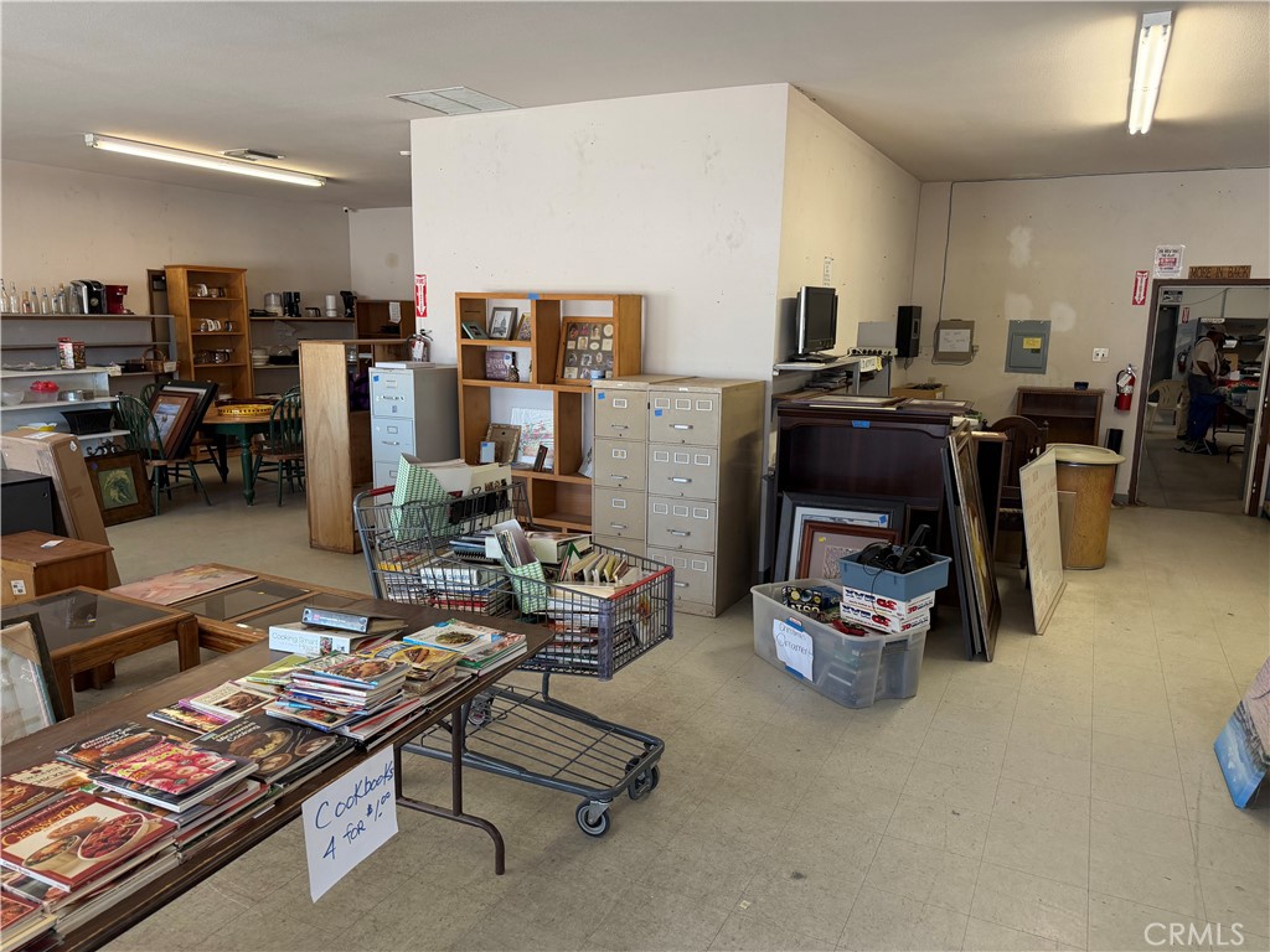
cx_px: 635
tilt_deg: -10.4
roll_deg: -1.3
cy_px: 476
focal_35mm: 24
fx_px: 881
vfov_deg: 56.8
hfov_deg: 71.6
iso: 200
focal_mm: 6.76
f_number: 1.78
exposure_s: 1/151
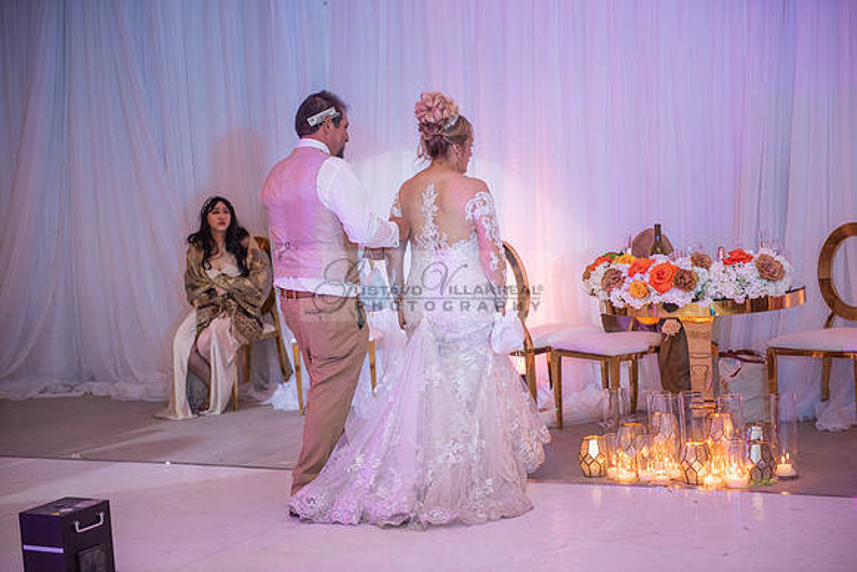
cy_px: 286
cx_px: 428
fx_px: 1667
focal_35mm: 70
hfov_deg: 28.8
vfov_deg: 19.5
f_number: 2.8
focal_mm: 70
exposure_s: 1/160
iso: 1000
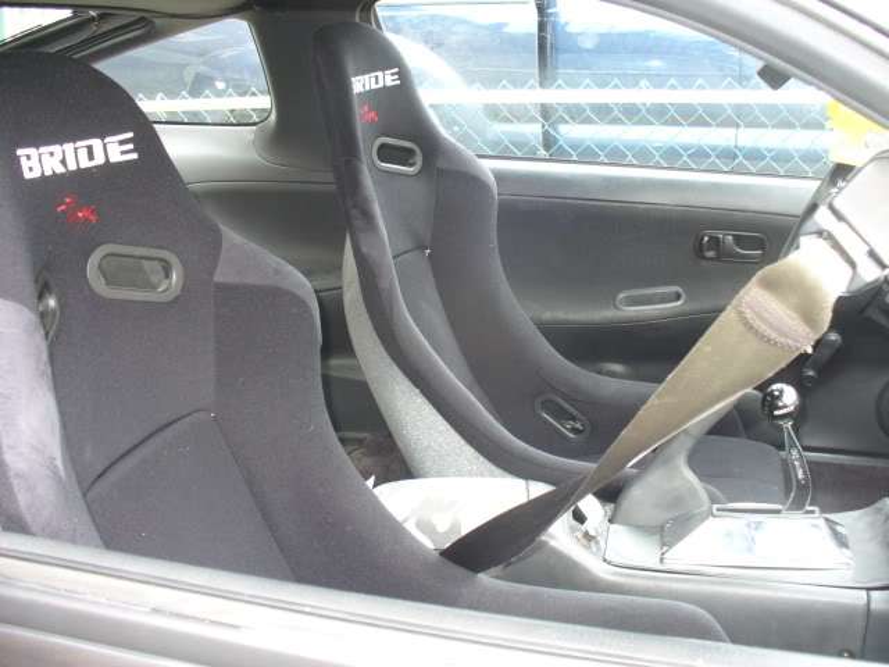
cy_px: 334
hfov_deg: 50.1
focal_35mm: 37
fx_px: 950
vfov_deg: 38.7
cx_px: 444
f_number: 2.8
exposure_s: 1/25
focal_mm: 6.1
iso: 100
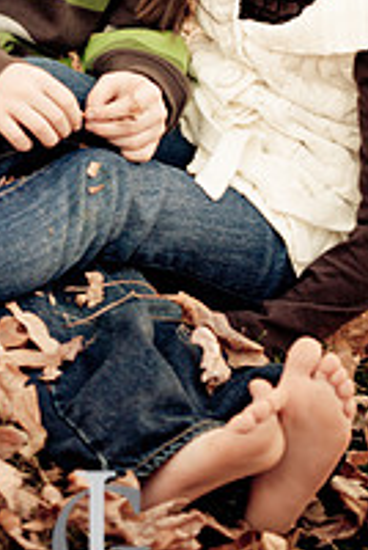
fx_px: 3606
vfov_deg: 8.7
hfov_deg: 5.8
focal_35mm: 236
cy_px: 58
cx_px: 45
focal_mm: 70
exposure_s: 1/100
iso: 250
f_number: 2.8
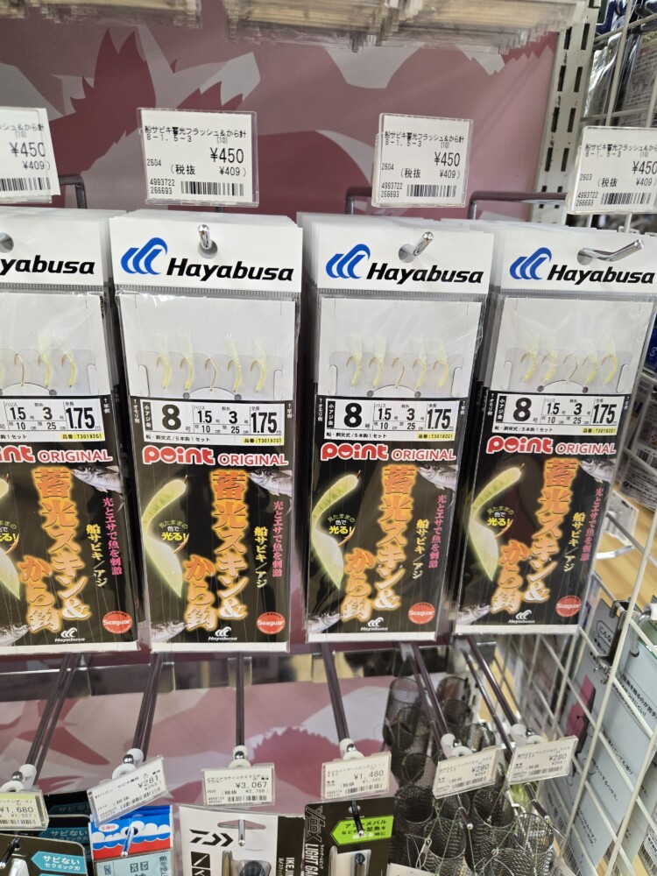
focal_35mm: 23
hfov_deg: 58.9
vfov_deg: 73.9
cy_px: 438
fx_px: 582
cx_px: 328
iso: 125
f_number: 1.8
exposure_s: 1/120
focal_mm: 5.4
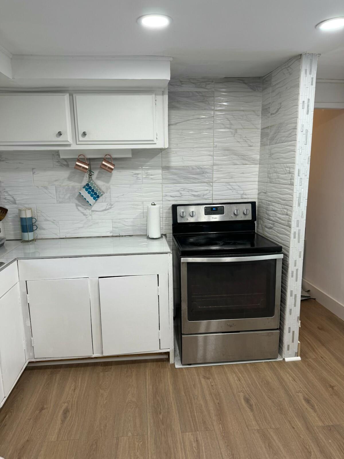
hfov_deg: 56.8
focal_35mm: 24
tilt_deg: -10.7
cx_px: 172
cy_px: 230
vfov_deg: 71.6
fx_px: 318
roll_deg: +0.6
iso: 125
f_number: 1.78
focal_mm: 6.76
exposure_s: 1/120
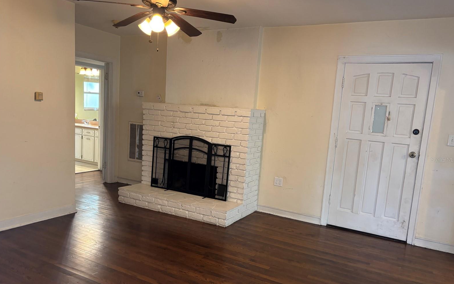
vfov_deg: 44.4
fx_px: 346
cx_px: 228
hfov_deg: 66.5
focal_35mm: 28
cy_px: 160
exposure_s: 1/60
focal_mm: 5.96
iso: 250
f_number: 1.6
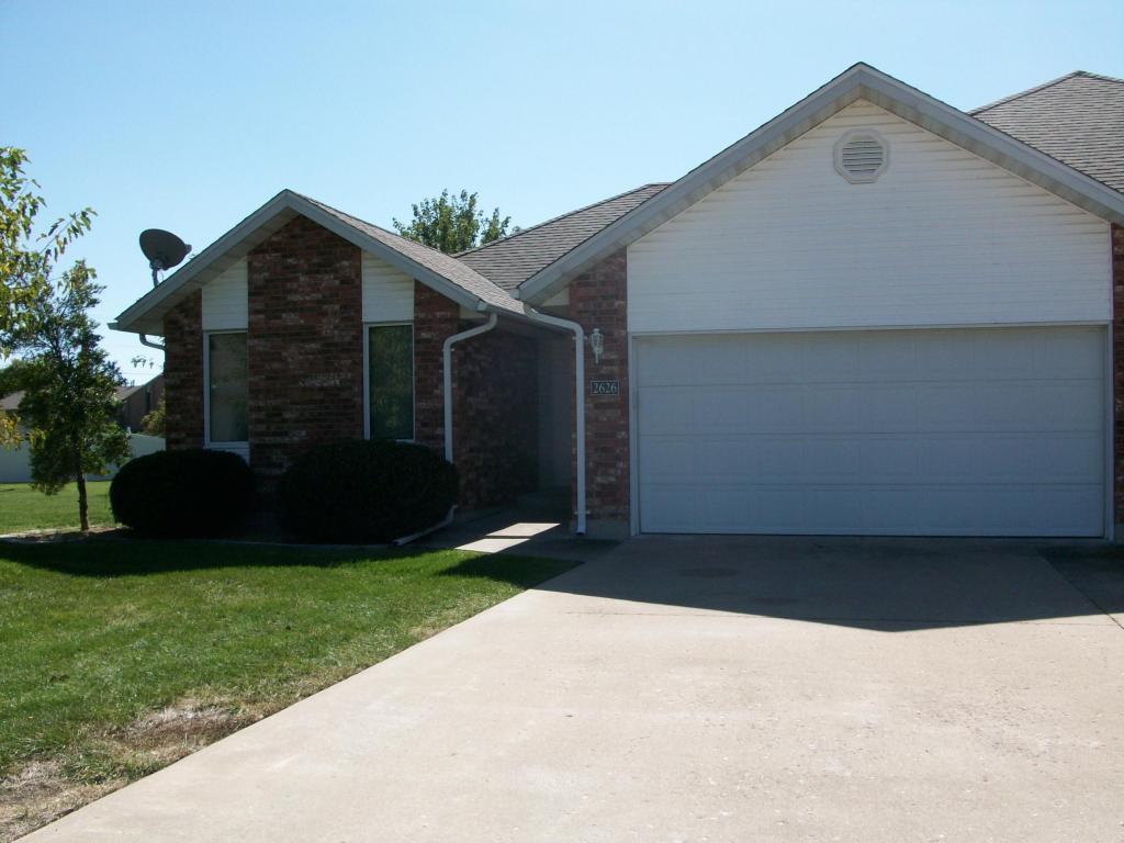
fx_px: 1104
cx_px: 562
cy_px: 422
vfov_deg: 41.8
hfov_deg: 54.0
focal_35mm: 34
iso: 64
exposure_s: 1/296
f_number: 5.5
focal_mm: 5.7
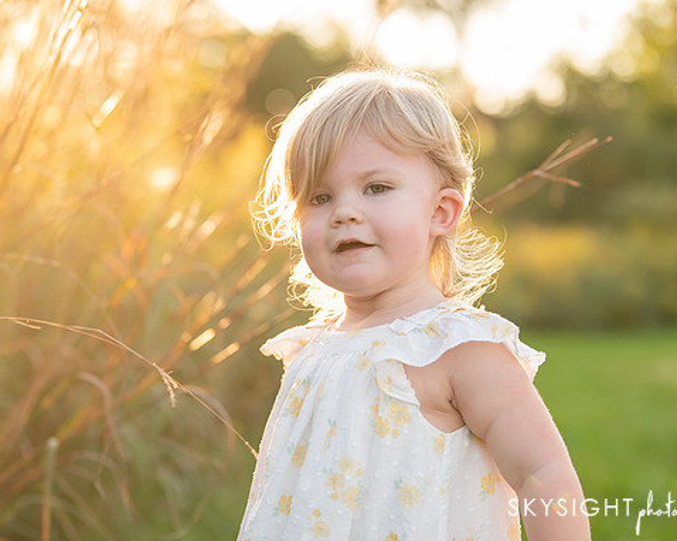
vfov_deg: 15.1
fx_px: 2043
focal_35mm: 102
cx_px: 325
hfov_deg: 18.8
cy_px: 300
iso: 400
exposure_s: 1/640
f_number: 2.8
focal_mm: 80
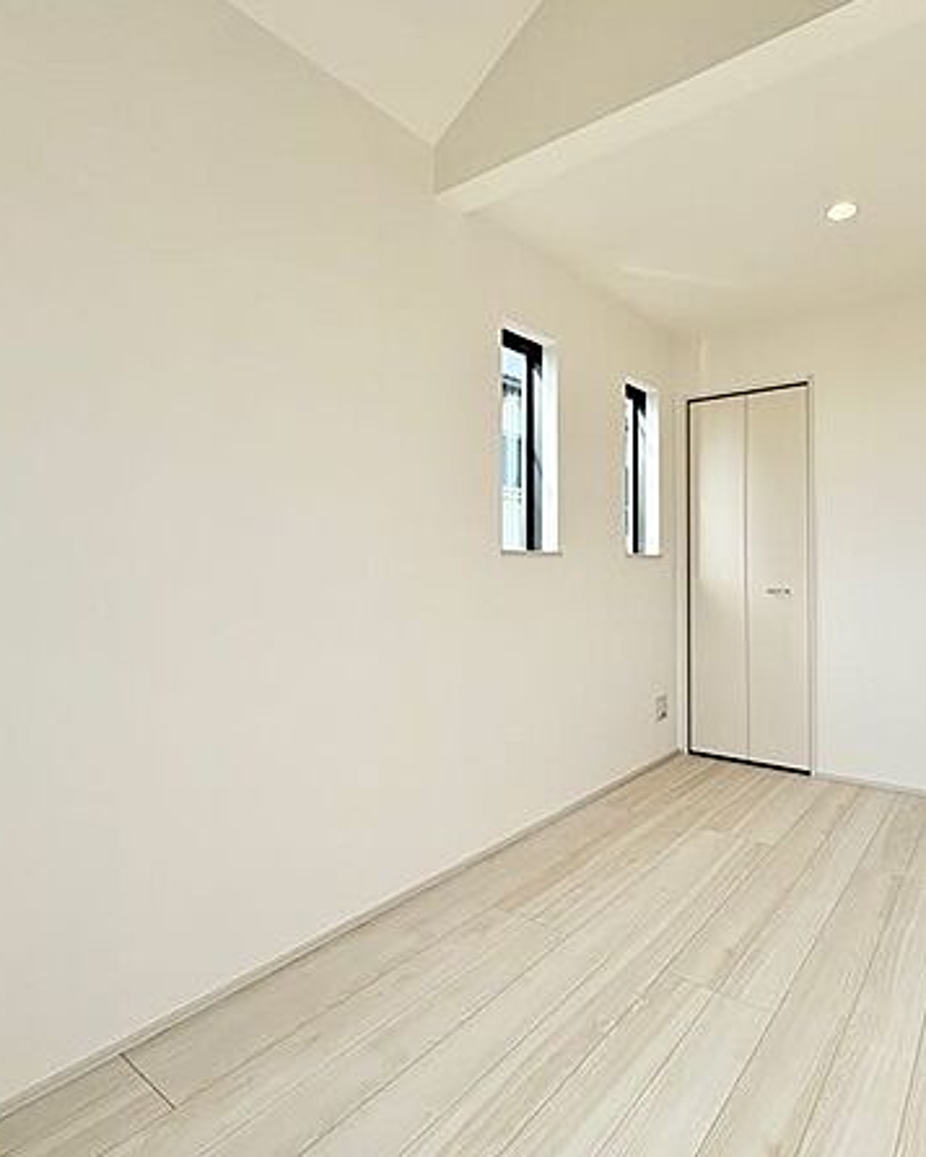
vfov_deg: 83.2
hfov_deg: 69.3
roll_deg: +0.3
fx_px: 651
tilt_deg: +1.7
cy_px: 559
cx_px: 602
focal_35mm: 19
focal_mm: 2.22
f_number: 2.2
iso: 64
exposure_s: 1/328
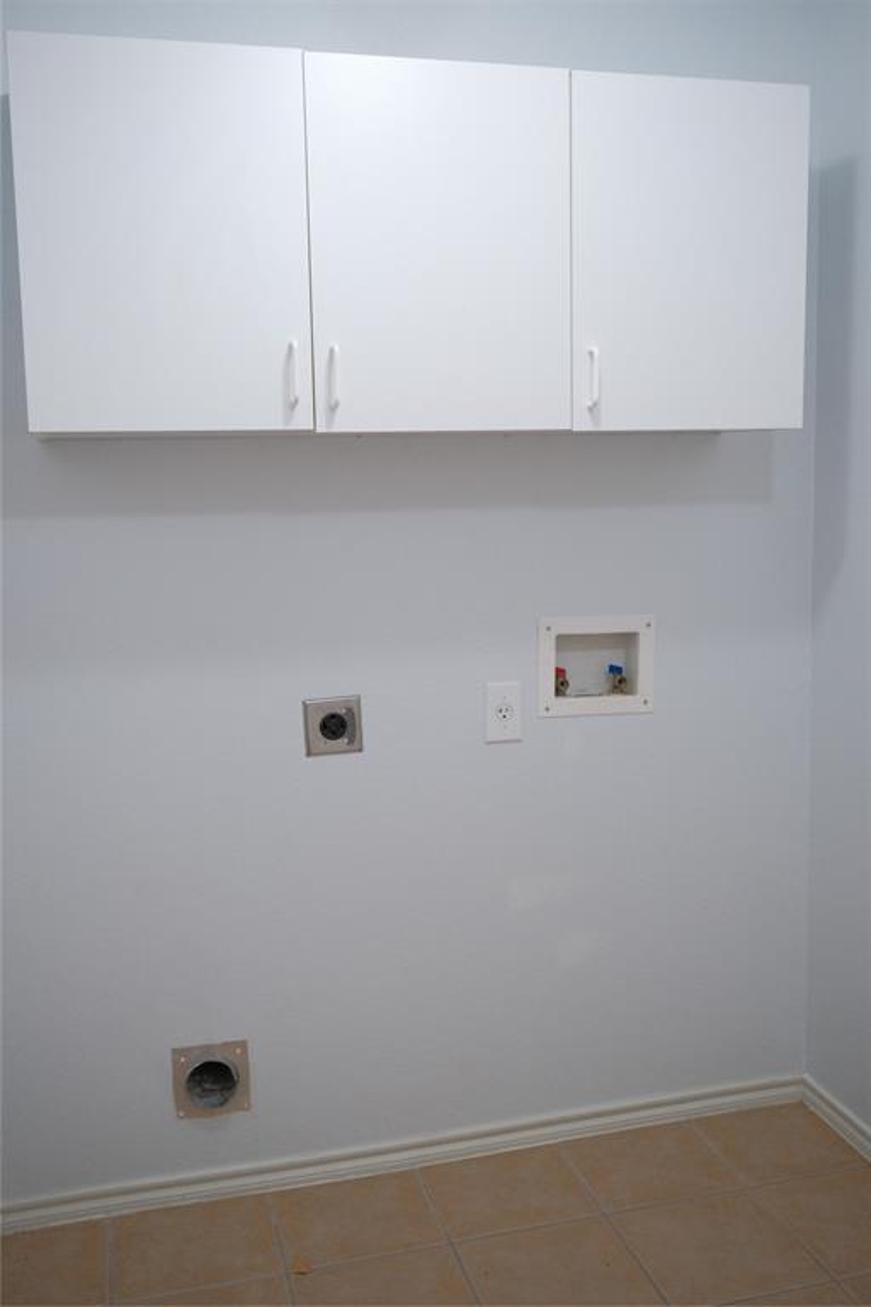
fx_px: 1270
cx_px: 436
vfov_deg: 54.4
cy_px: 654
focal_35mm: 35
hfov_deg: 37.9
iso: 1000
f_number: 2.8
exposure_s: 1/125
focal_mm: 23
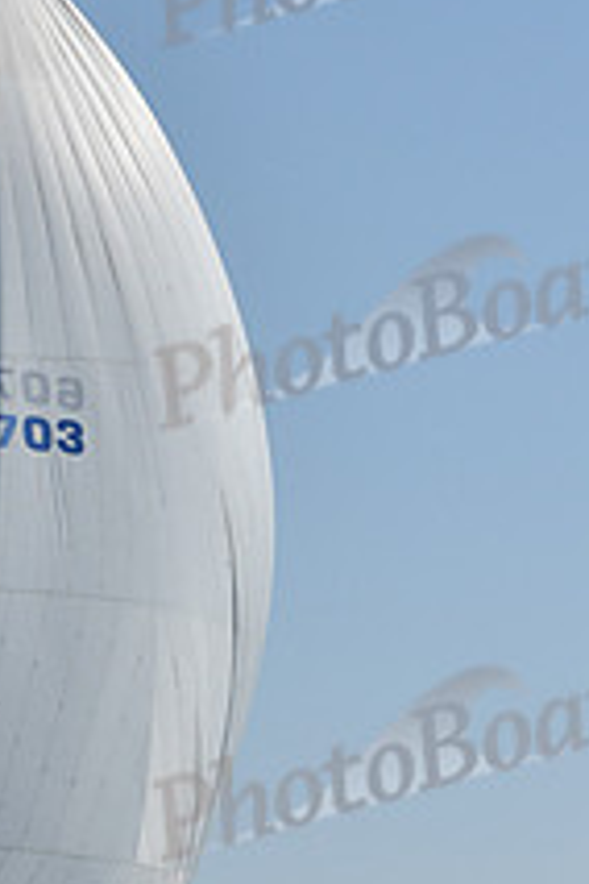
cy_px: 598
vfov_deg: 8.4
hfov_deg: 5.6
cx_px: -60
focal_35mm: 245
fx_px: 6012
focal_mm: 90
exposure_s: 1/1600
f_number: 8
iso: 250
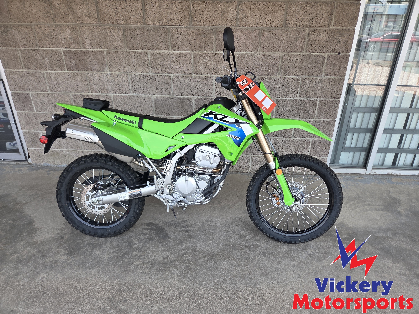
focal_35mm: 23
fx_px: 278
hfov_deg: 73.9
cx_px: 210
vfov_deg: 58.9
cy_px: 157
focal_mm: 5.4
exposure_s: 1/647
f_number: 1.8
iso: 80
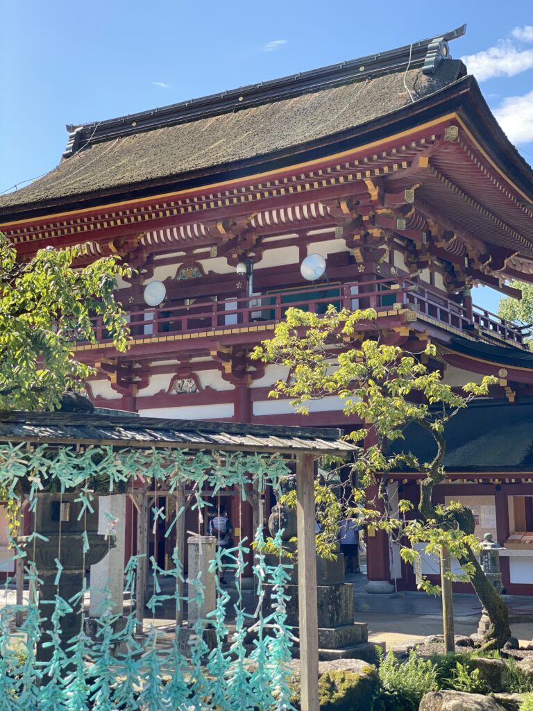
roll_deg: -0.1
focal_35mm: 52
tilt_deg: +10.1
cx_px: 266
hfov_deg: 28.0
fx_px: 1068
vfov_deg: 36.8
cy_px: 356
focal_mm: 6
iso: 20
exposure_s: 1/307
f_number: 2
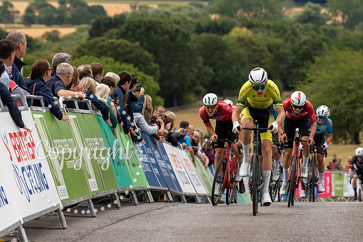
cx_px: 265
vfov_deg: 5.7
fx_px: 2418
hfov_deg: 8.6
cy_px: 129
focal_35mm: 240
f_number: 3.5
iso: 640
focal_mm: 121
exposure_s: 1/1000
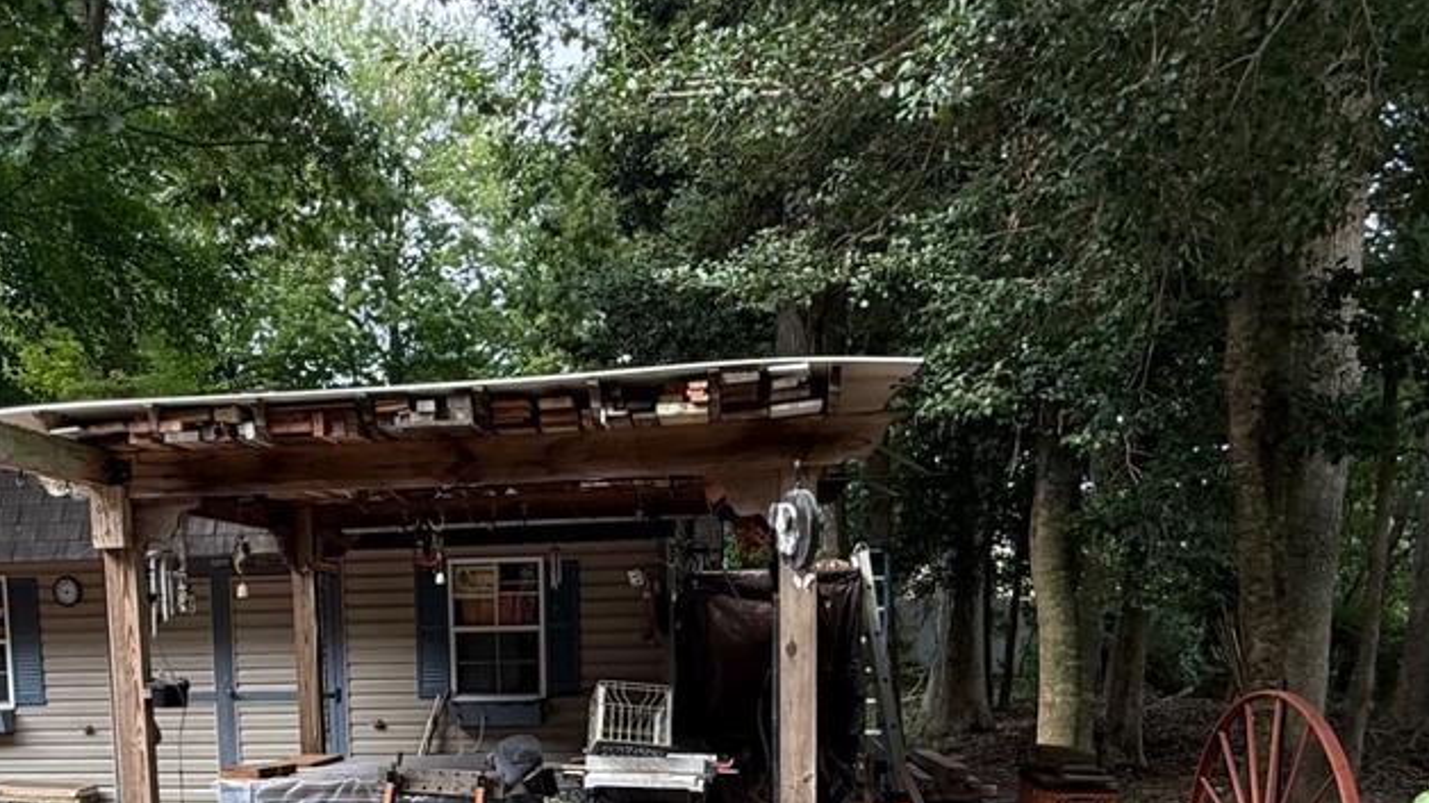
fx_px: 1326
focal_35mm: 35
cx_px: 523
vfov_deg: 31.5
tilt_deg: -7.1
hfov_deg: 55.9
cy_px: 780
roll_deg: +1.5
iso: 50
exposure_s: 1/183
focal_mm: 2.22
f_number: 2.2
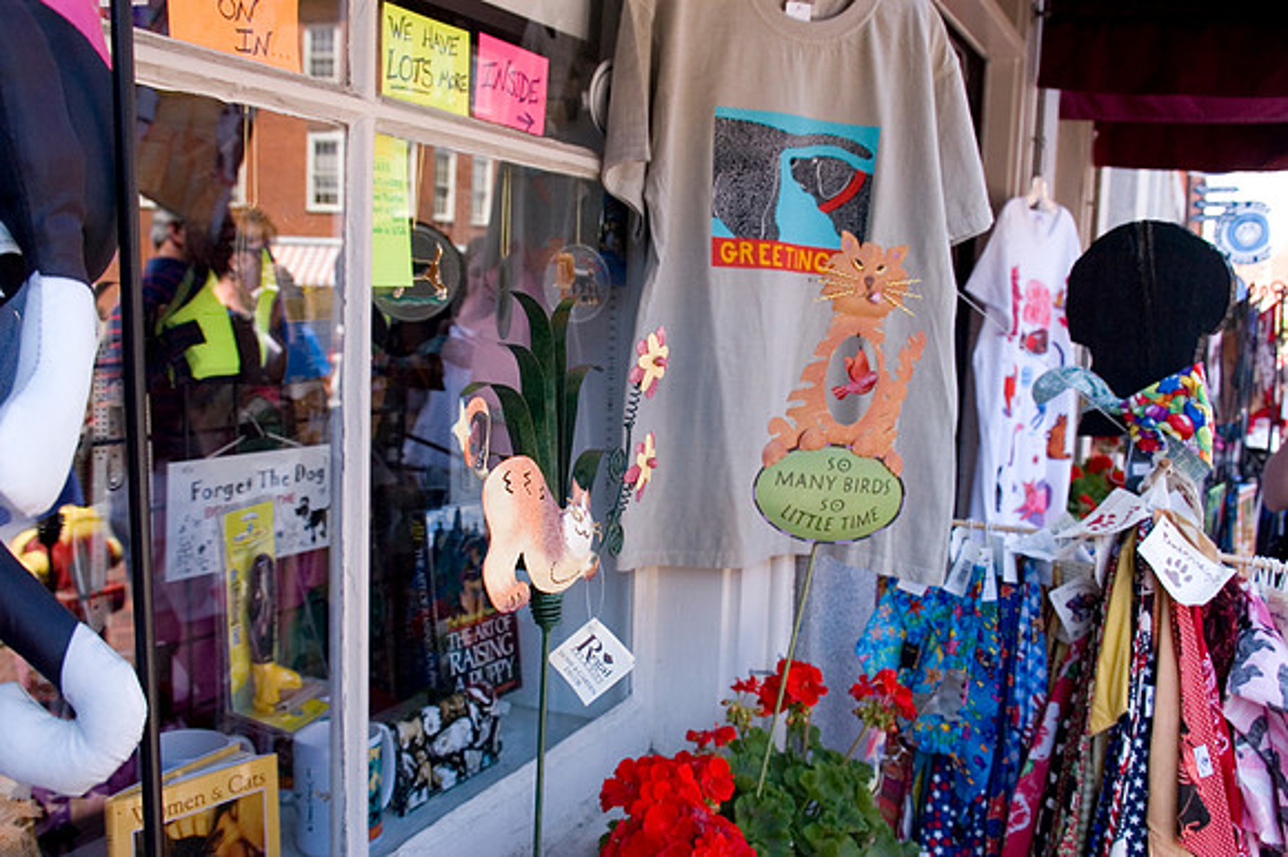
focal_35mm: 33
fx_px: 1180
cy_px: 428
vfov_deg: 39.9
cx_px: 644
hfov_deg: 57.3
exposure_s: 1/160
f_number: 6.3
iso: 200
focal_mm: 22
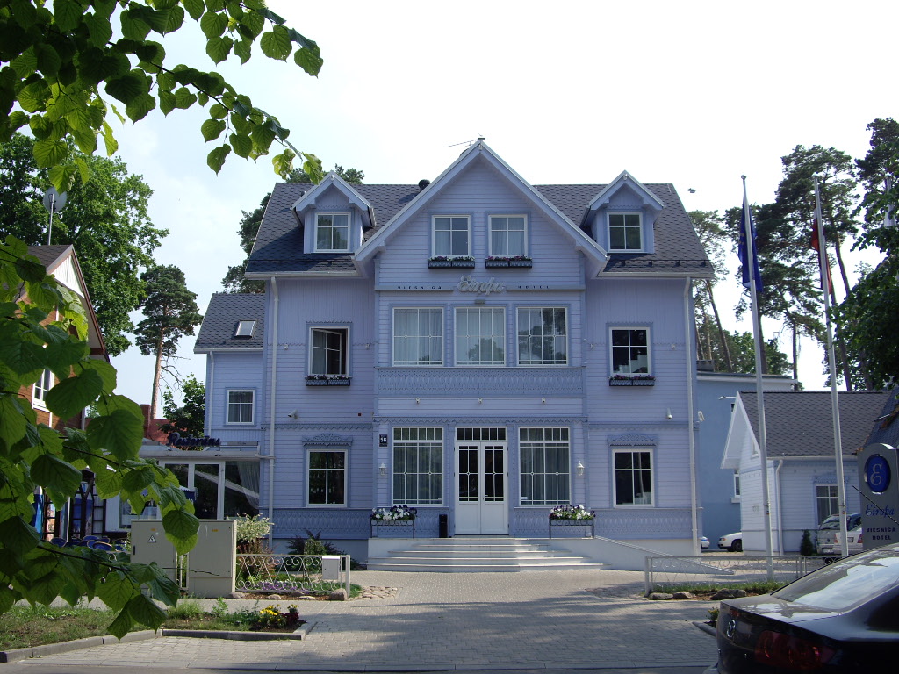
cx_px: 450
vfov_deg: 37.7
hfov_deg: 49.0
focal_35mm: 38
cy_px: 337
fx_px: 987
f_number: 5.6
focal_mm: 7.9
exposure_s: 1/160
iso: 50
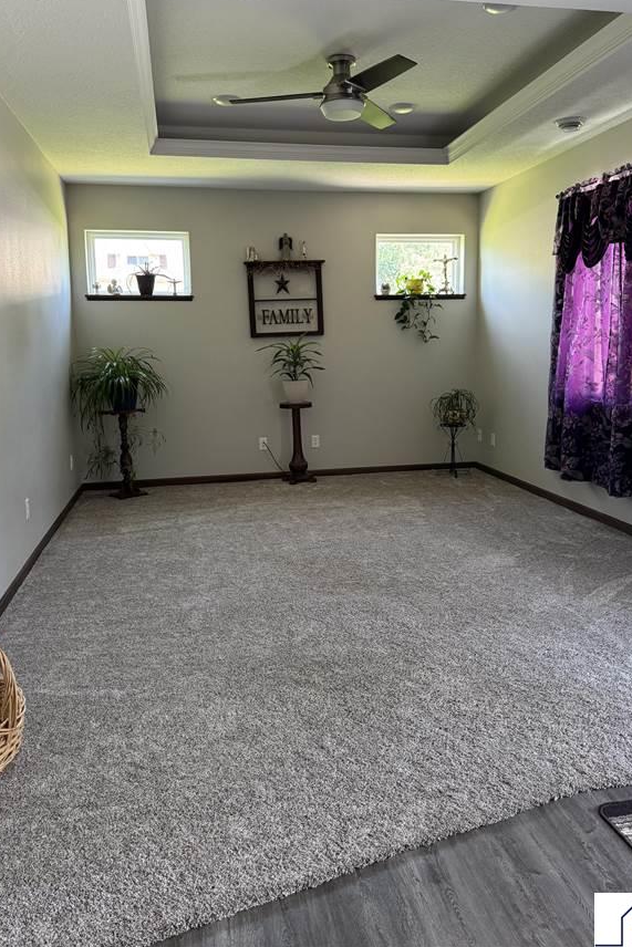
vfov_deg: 65.2
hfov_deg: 46.4
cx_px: 334
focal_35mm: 28
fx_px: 737
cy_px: 417
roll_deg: +1.0
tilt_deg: -5.8
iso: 200
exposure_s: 1/76
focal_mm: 6.76
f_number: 1.78
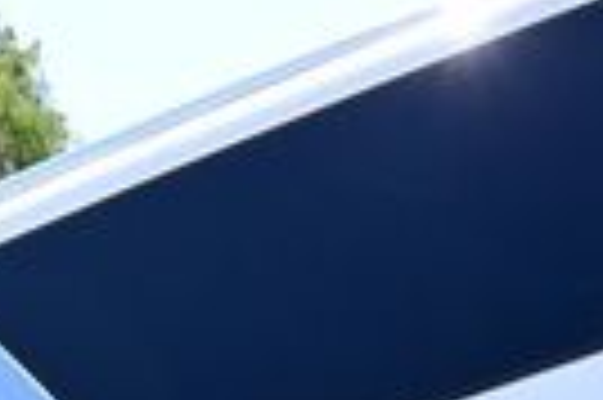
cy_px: 728
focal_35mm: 115
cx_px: 108
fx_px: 1924
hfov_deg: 17.6
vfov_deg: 11.1
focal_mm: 16
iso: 100
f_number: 6.3
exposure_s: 1/160
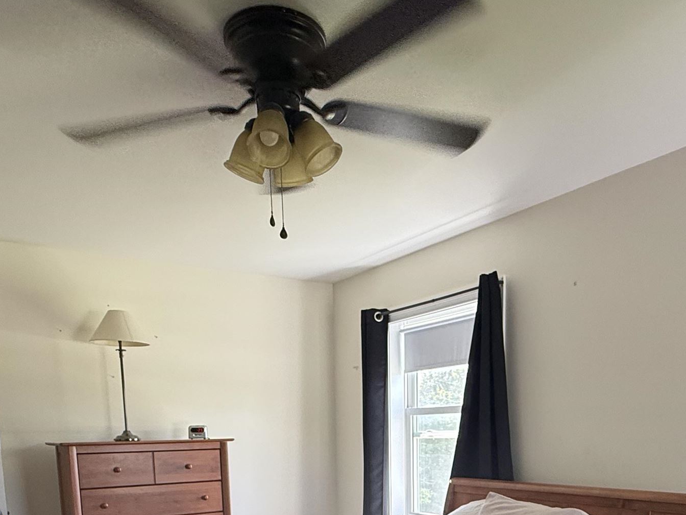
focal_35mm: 32
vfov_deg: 38.9
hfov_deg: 56.8
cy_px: 520
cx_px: 363
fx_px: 634
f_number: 2.2
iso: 200
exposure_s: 1/99
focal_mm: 2.22
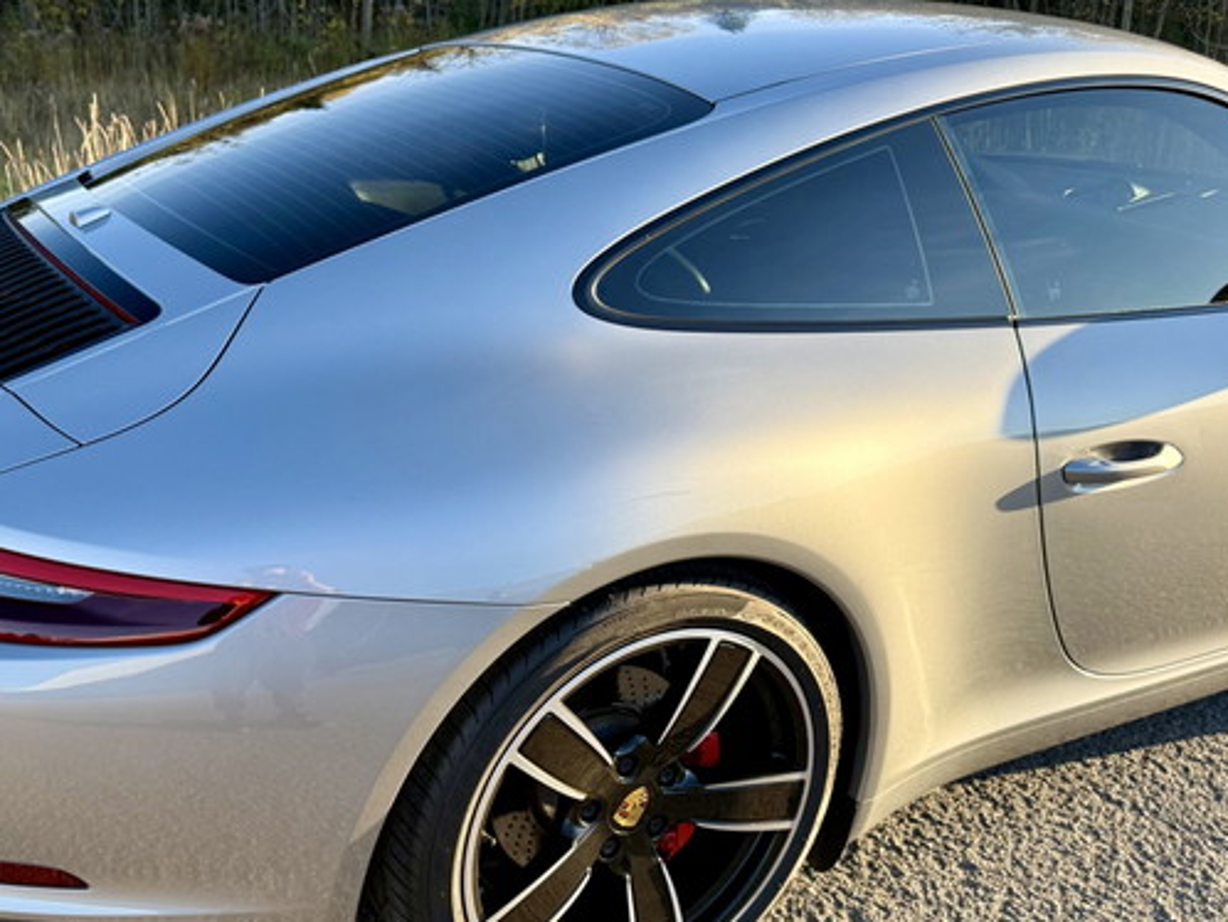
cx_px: 434
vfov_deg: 38.6
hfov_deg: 49.4
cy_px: 542
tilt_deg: -23.4
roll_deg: -1.3
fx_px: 1313
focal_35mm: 37
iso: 100
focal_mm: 6.76
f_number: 1.78
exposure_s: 1/909
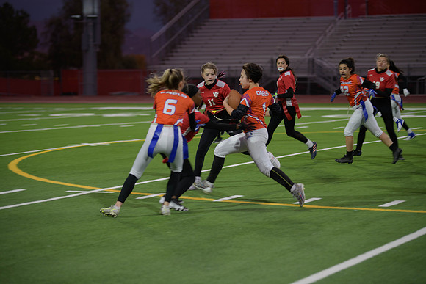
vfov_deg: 11.4
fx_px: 1420
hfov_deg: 17.1
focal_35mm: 120
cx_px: 213
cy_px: 142
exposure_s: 1/200
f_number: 2.8
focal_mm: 120
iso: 450
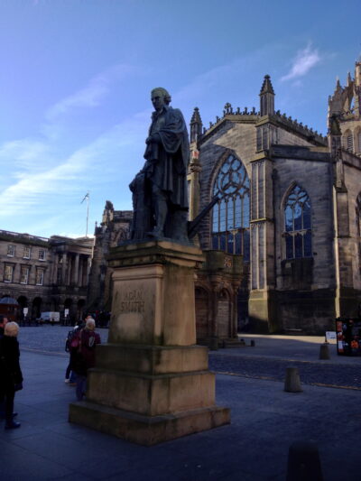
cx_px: 180
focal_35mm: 35
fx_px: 486
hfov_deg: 40.7
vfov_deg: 52.6
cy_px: 240
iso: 50
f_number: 2.4
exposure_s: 1/412
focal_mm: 4.28
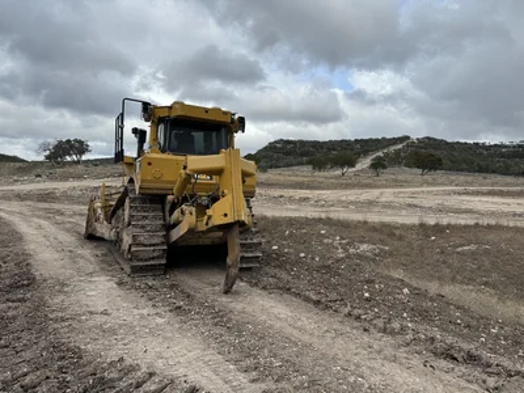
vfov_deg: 56.8
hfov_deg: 71.6
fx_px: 363
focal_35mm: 24
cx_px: 262
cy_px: 196
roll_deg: -2.7
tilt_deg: +0.6
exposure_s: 1/3096
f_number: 1.78
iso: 80
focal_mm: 6.86
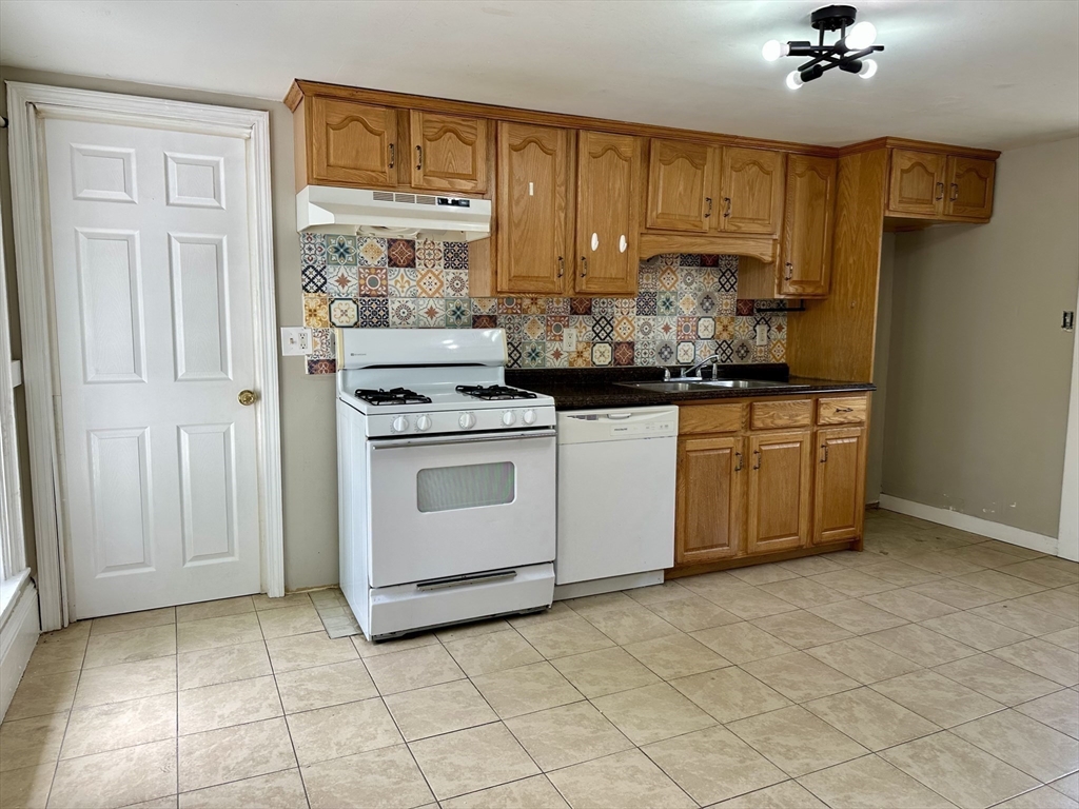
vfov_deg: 56.8
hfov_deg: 71.6
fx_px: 748
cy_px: 404
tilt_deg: -6.3
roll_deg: -0.7
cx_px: 540
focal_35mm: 24
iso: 64
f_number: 1.78
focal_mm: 6.86
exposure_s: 1/120
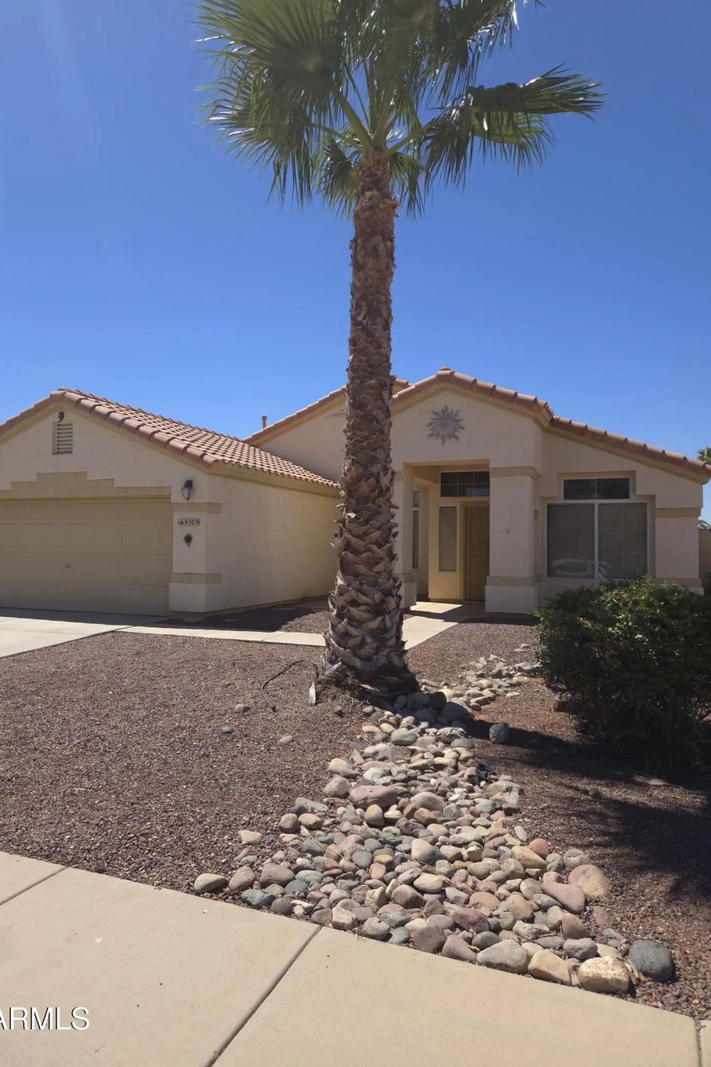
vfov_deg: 73.8
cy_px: 533
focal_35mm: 24
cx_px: 311
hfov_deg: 53.0
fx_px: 711
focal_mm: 5.4
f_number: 1.8
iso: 50
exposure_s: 1/2152
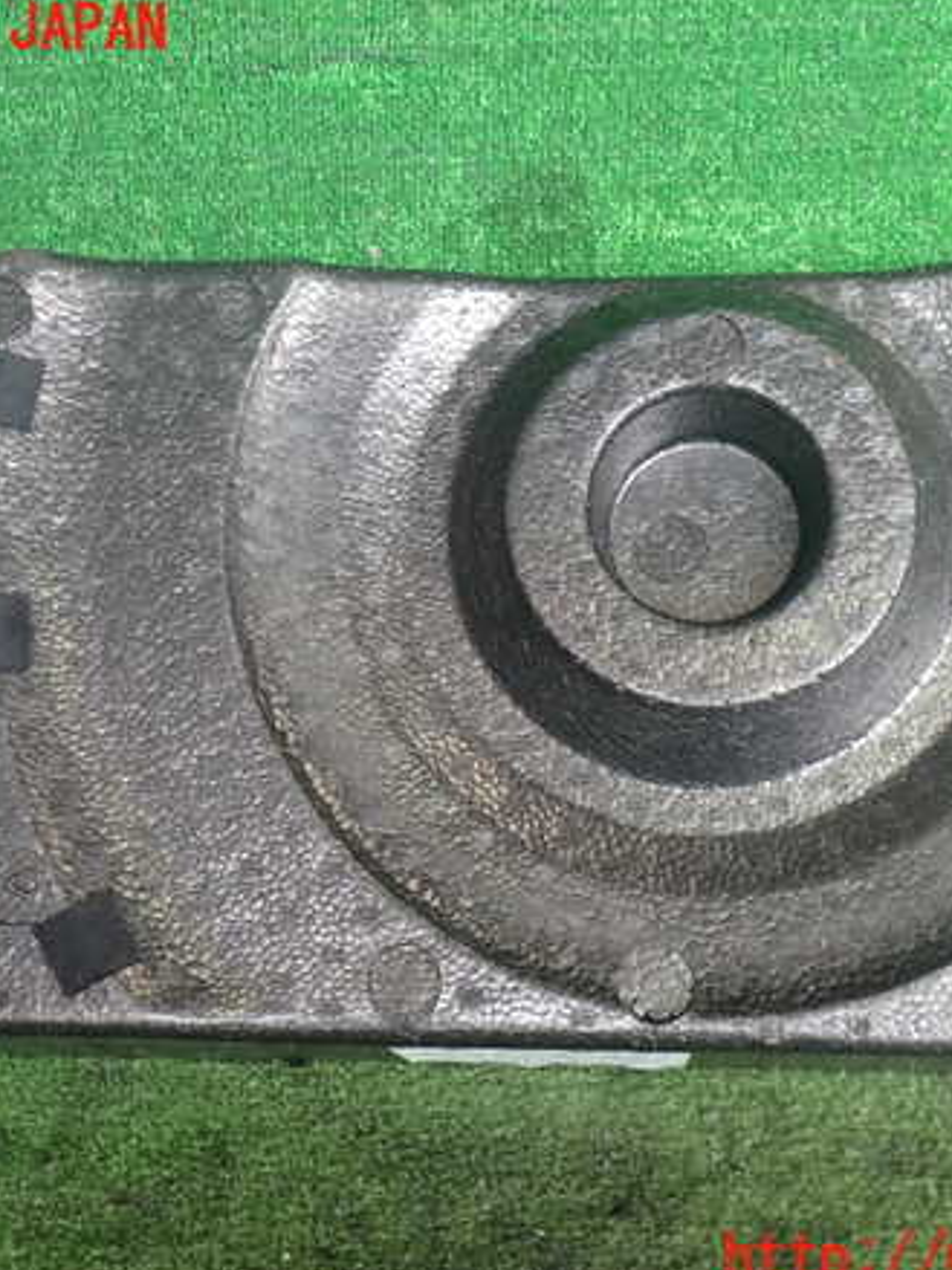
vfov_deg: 45.8
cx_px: 509
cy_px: 645
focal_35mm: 41
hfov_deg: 35.1
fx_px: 1504
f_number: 2.3
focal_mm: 5.4
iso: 200
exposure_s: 1/80
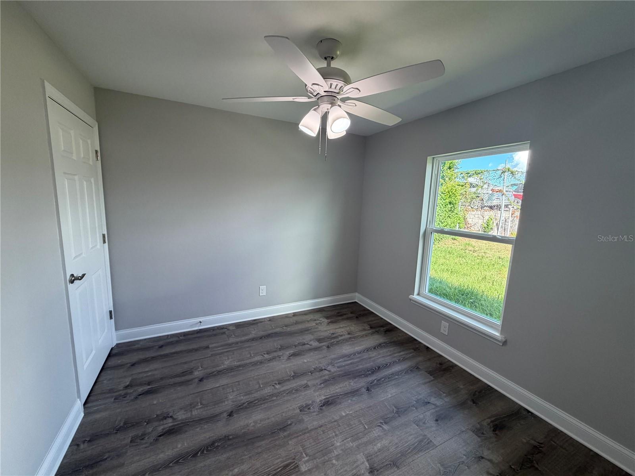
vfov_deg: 85.7
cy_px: 238
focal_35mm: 14
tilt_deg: -9.4
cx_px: 318
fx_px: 257
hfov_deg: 102.1
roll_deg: -2.9
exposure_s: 1/120
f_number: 2.2
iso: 125
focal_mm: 2.22
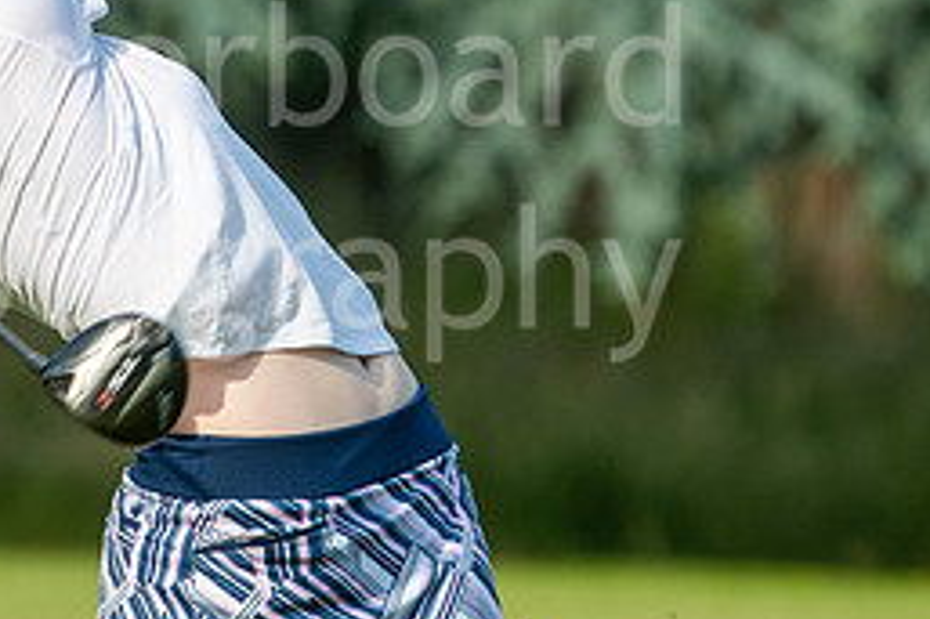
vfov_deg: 1.0
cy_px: 100
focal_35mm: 1354
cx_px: 221
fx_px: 34955
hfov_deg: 1.5
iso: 400
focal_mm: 400
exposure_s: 1/1250
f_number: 5.6
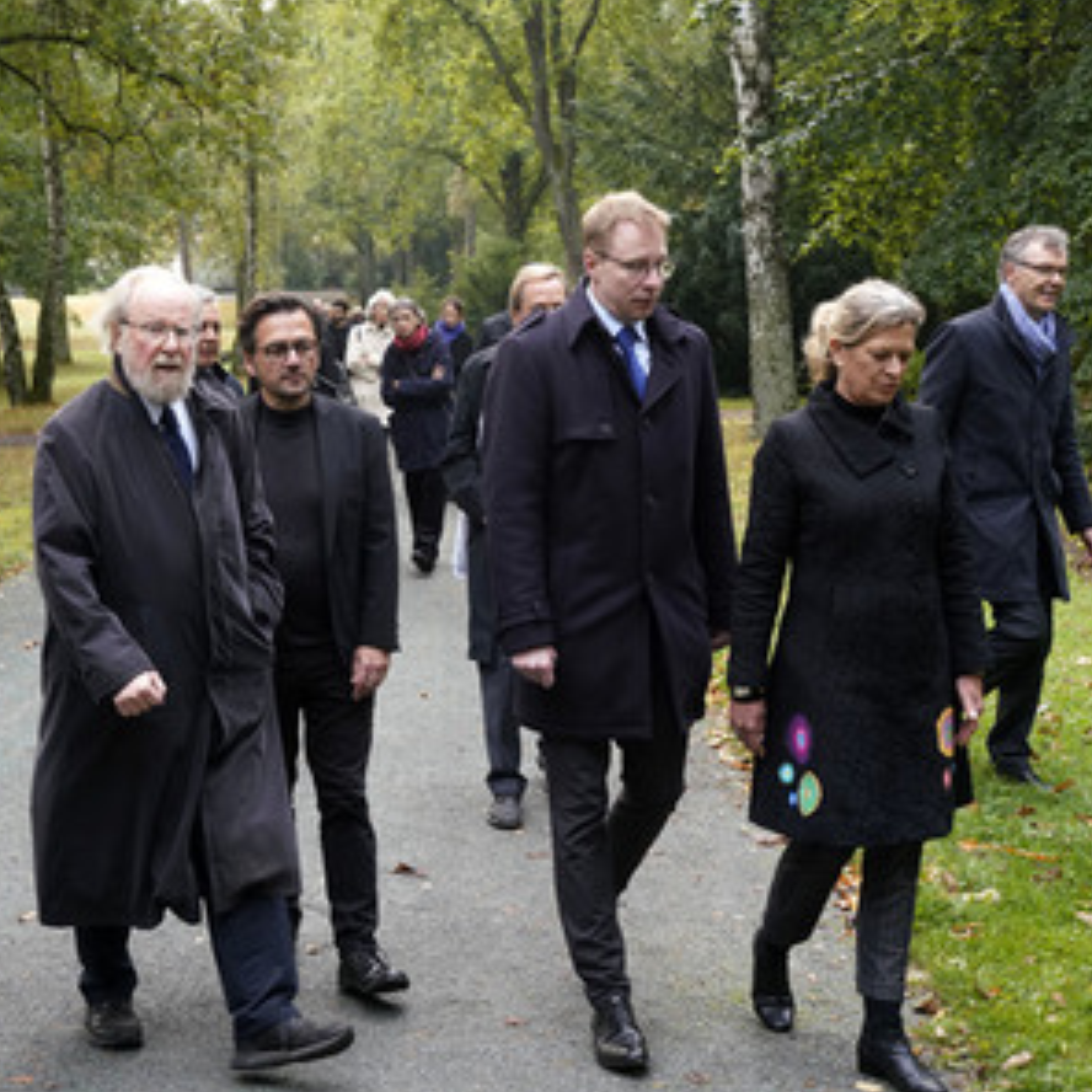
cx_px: 393
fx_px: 1892
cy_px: 550
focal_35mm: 53
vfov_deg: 32.2
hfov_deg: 32.0
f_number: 5.6
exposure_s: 1/400
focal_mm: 41
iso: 1250
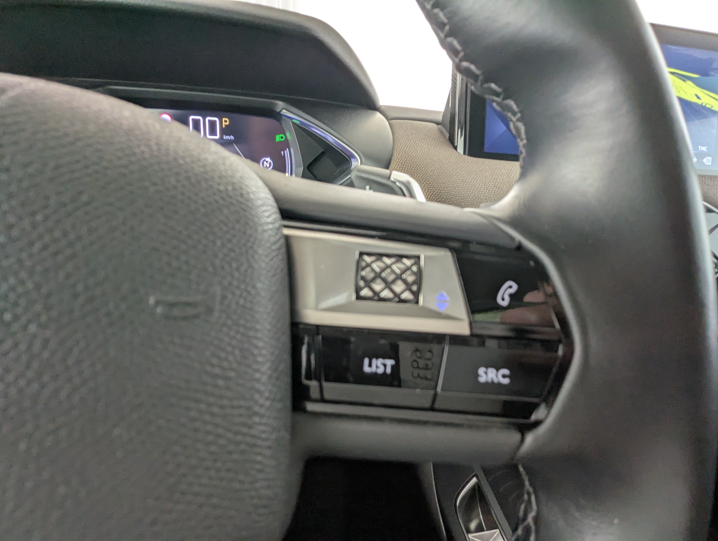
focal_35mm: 16
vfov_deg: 78.2
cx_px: 359
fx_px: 332
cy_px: 270
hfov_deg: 94.4
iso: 122
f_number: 2.2
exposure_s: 1/59
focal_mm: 2.35
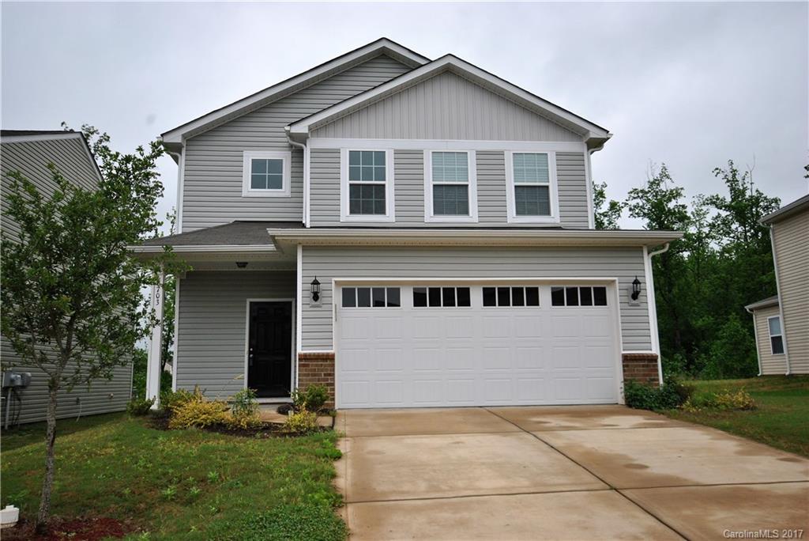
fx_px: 675
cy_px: 270
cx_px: 404
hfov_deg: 61.9
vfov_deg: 43.7
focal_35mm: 30
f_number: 5.6
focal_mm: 20
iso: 320
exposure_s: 1/500
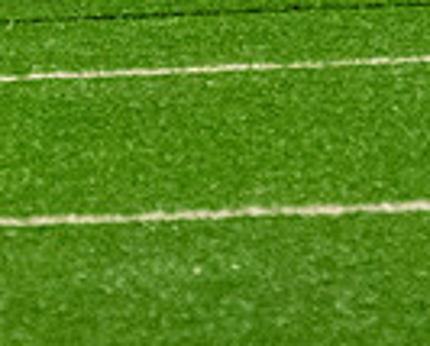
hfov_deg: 2.6
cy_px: -156
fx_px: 9464
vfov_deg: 2.1
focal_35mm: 742
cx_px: -167
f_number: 2.8
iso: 6400
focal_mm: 70
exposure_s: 1/800
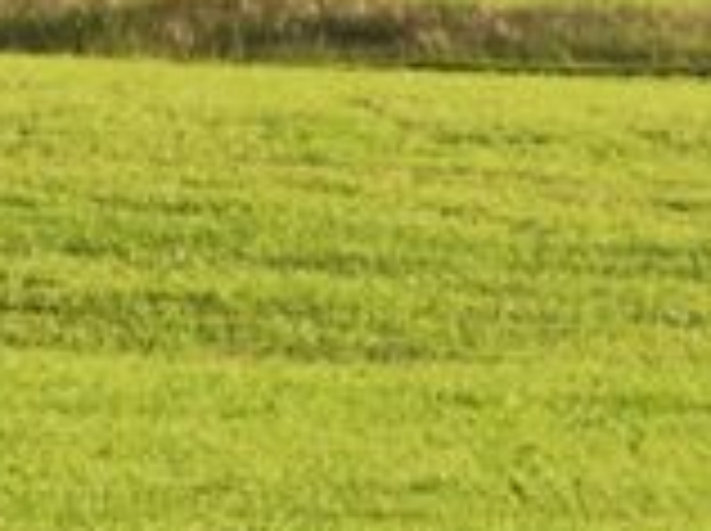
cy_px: -986
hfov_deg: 1.9
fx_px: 21575
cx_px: -32
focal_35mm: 1052
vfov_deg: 1.4
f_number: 4.3
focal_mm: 26.9
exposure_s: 1/209
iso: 50
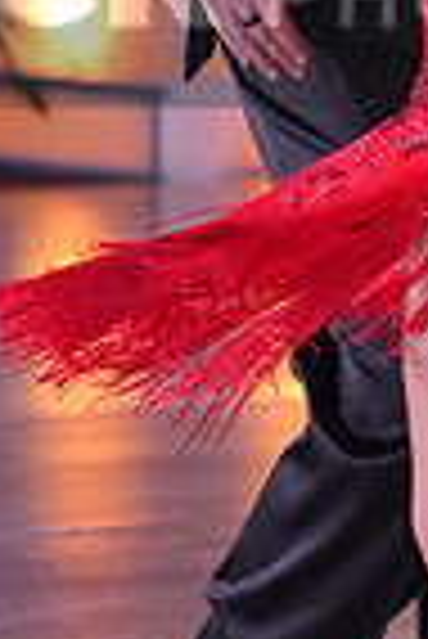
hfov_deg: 3.1
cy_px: -40
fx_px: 7774
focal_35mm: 437
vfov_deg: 4.7
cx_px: 538
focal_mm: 107
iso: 1600
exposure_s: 1/400
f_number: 4
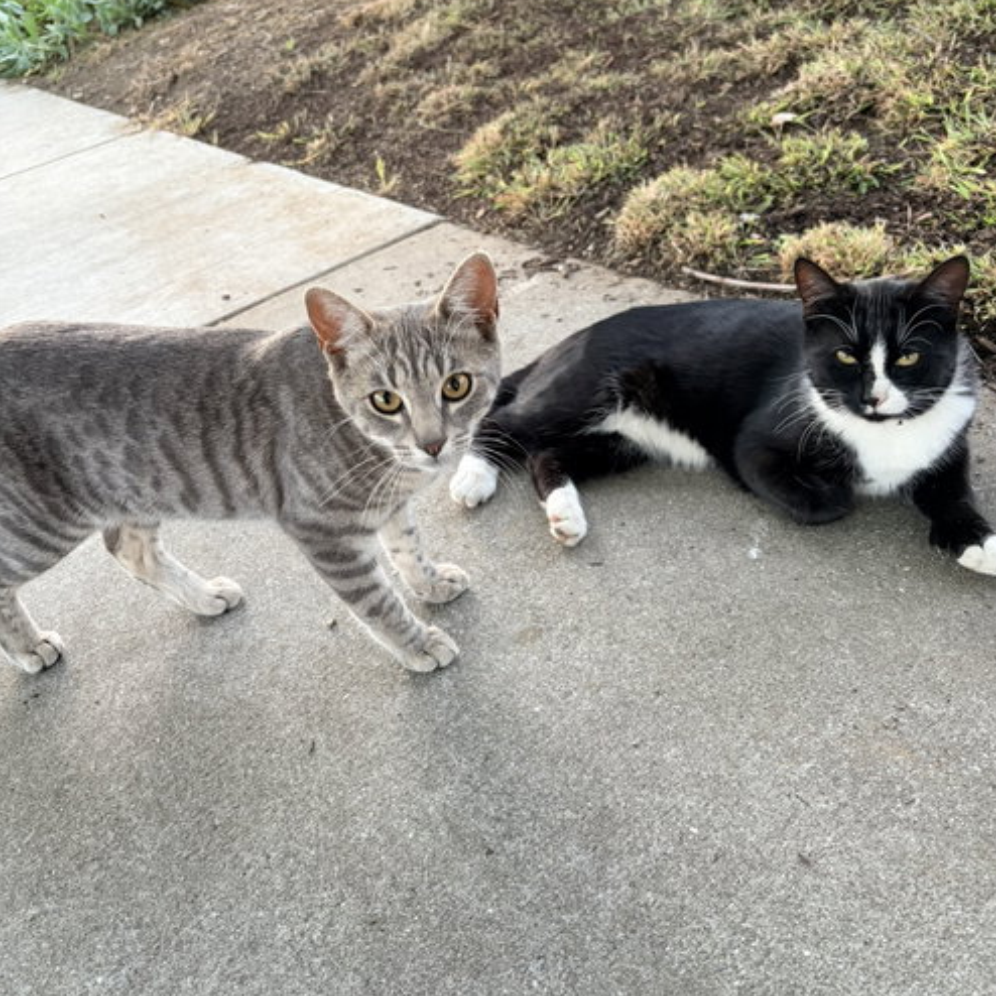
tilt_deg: -31.1
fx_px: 1009
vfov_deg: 52.4
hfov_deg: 52.5
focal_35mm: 31
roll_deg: +13.3
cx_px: 500
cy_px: 434
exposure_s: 1/60
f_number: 1.6
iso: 200
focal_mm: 5.96
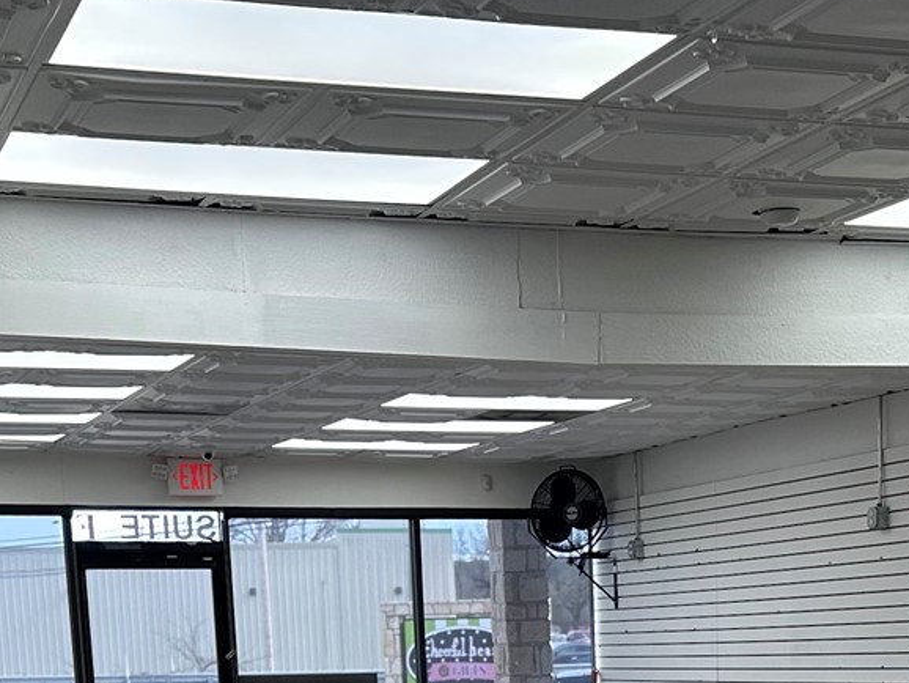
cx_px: 629
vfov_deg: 15.7
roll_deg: +1.2
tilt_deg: -11.4
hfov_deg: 22.9
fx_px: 2233
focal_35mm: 85
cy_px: 1097
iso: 64
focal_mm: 6.86
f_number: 1.78
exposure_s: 1/223
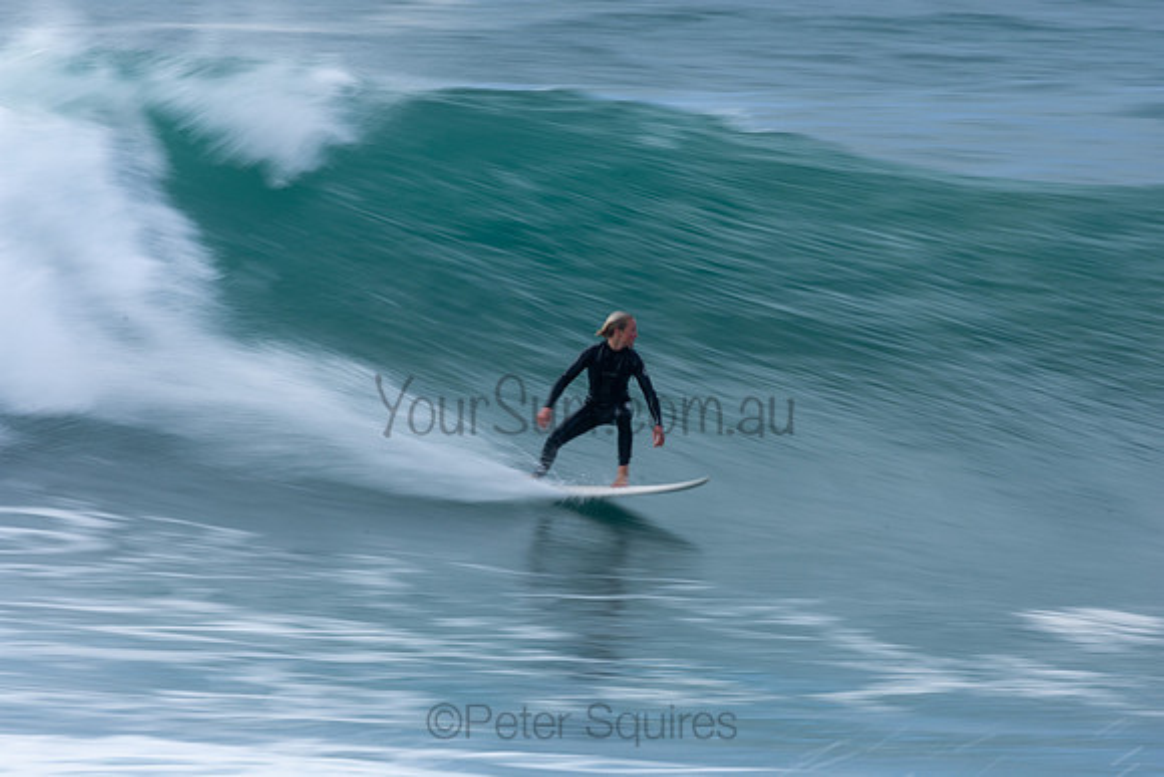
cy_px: 388
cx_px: 582
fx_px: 23284
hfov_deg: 2.9
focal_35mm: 720
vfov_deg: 1.9
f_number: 20
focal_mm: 480
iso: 100
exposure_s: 1/25
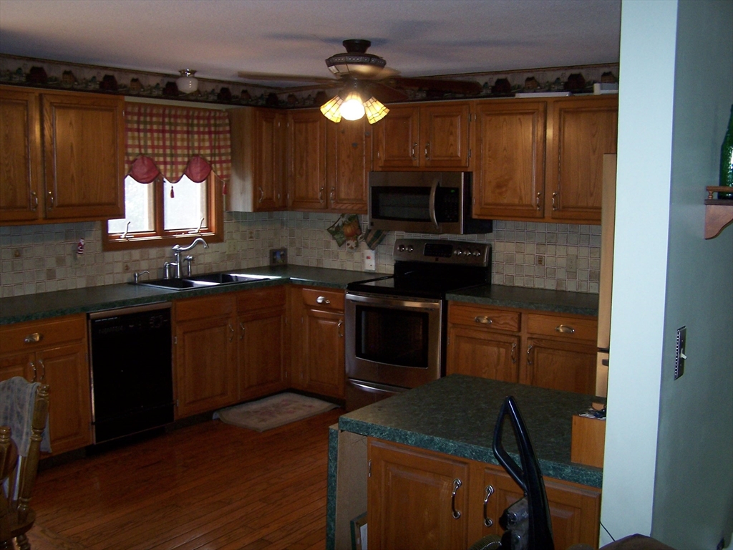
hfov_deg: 49.0
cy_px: 275
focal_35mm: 38
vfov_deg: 37.7
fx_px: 805
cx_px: 366
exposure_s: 1/60
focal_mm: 6.3
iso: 140
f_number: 2.8
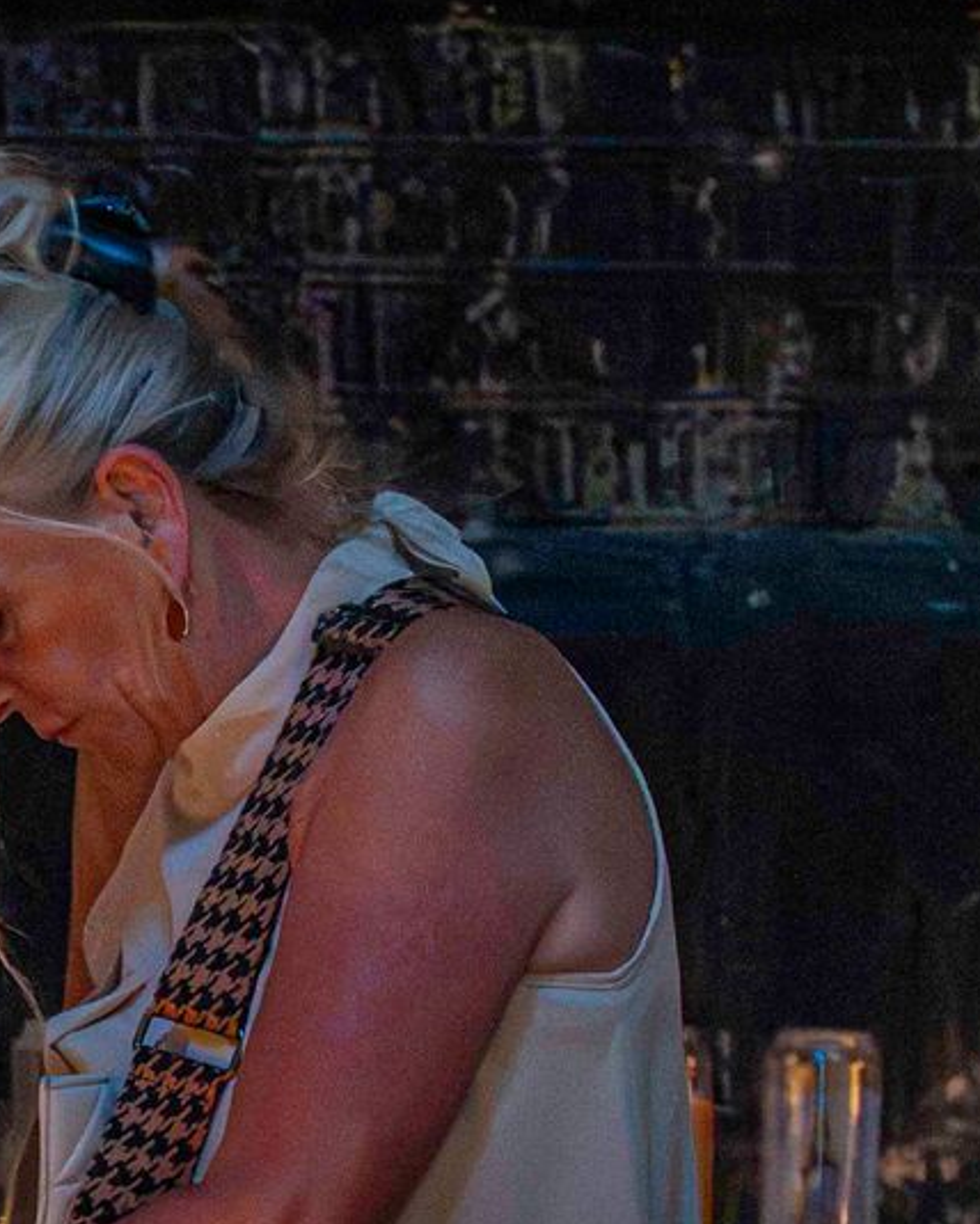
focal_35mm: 643
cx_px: -200
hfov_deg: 2.4
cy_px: 1172
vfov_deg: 3.0
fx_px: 23312
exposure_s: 1/400
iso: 40000
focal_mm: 165
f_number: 6.3
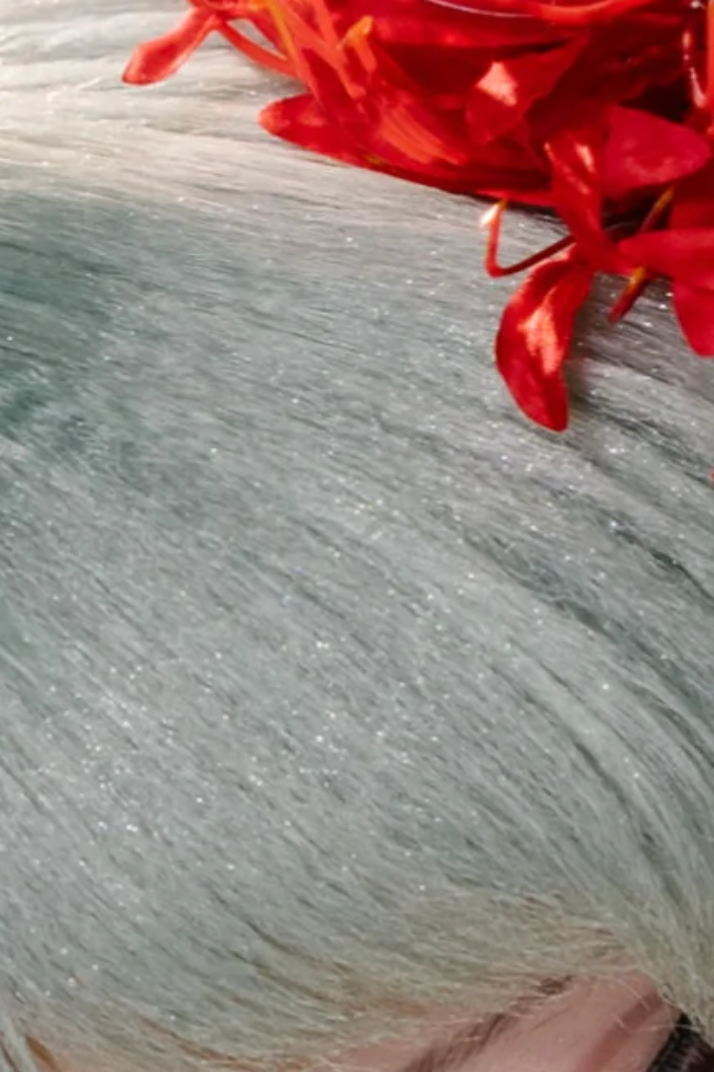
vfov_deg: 3.0
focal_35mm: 669
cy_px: 2701
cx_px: 454
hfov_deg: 2.1
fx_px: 19922
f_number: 2.8
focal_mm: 65
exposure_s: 1/80
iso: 125
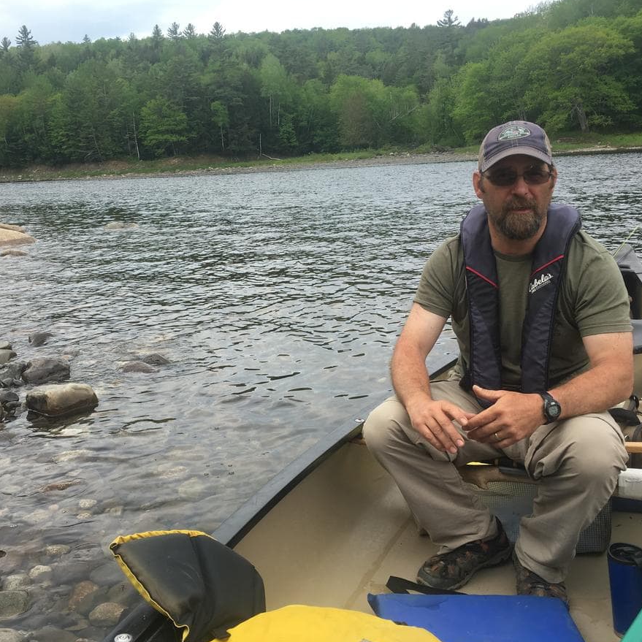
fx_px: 734
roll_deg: +3.6
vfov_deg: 47.2
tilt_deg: -11.7
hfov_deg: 47.1
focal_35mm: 35
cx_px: 285
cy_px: 322
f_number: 2.2
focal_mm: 4.15
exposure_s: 1/610
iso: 25
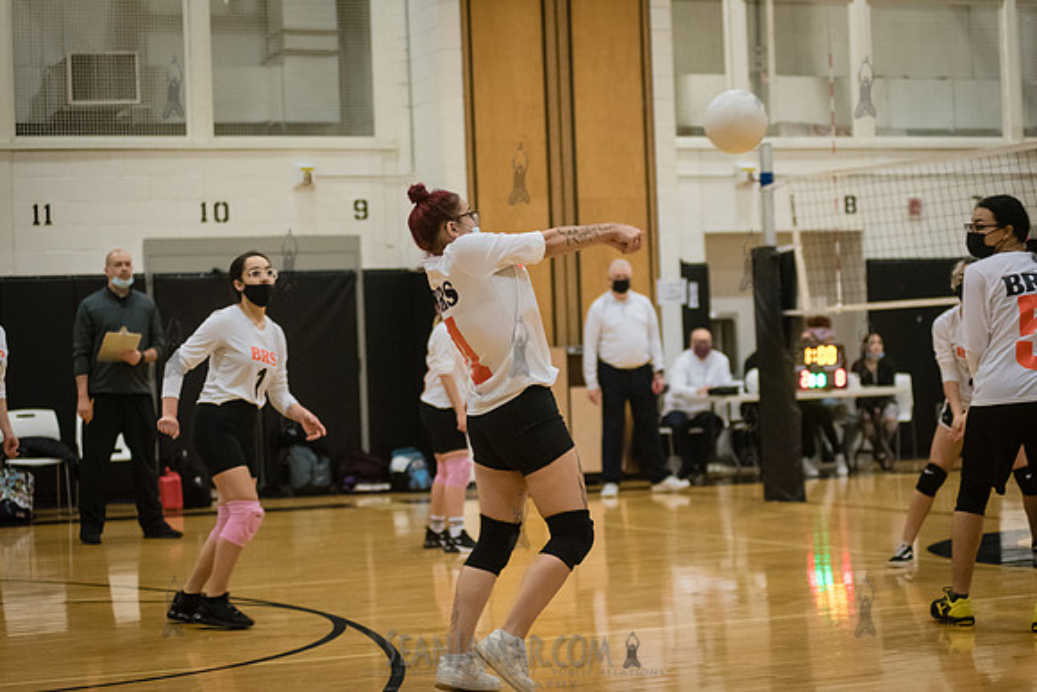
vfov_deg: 17.1
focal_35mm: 80
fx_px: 2305
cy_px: 346
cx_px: 518
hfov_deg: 25.4
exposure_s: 1/400
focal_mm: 80
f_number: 3.2
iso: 5000
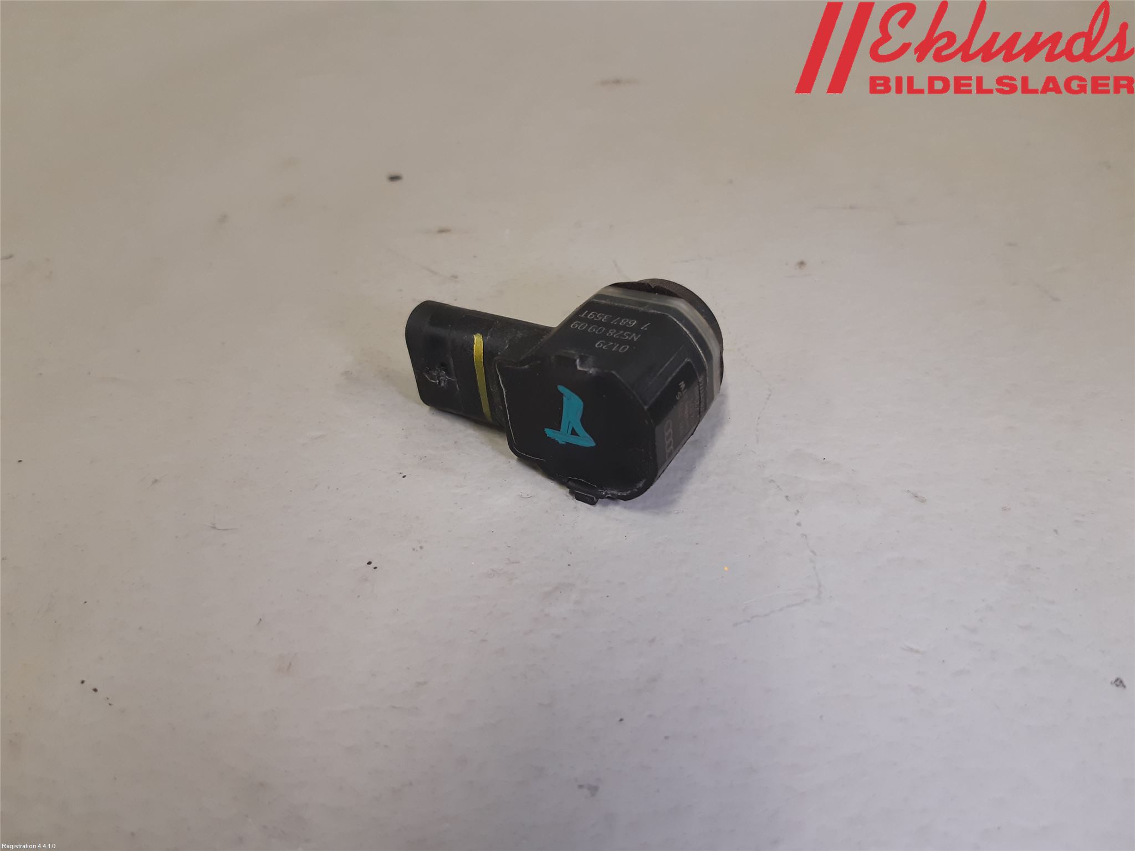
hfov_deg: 67.3
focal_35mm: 26
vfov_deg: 53.1
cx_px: 568
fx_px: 852
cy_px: 426
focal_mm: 3.93
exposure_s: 1/50
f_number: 1.7
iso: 125
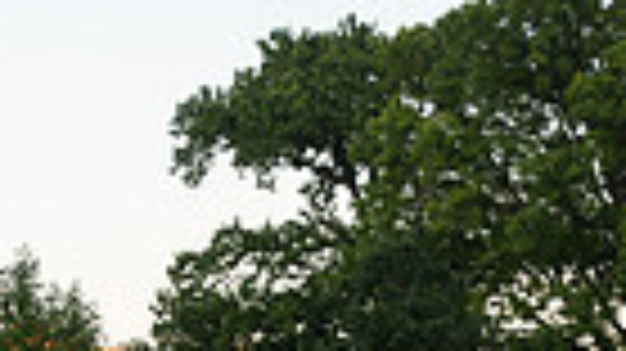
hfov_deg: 8.8
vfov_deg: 5.0
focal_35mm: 241
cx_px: -162
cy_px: 682
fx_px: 3998
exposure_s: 1/3200
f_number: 2.8
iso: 1600
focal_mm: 55
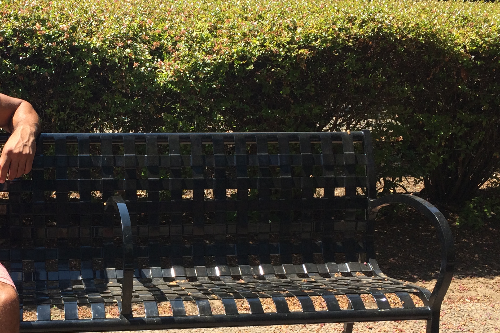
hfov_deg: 36.0
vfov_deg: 24.8
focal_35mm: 54
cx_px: 120
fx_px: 750
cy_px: 240
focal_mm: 4.12
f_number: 2.2
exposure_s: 1/873
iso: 32
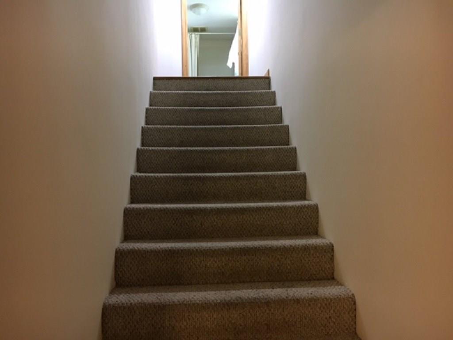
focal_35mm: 29
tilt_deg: +0.3
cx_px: 226
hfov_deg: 61.7
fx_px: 380
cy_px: 170
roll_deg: +1.1
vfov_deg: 48.2
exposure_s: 1/20
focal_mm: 4.15
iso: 200
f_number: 2.2
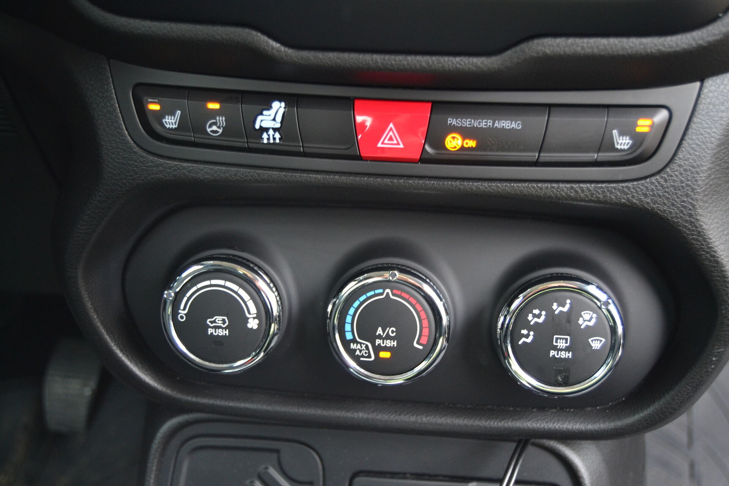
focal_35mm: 42
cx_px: 364
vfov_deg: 31.9
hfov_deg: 46.4
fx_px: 850
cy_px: 243
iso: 1000
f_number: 4
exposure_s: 1/60
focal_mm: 28
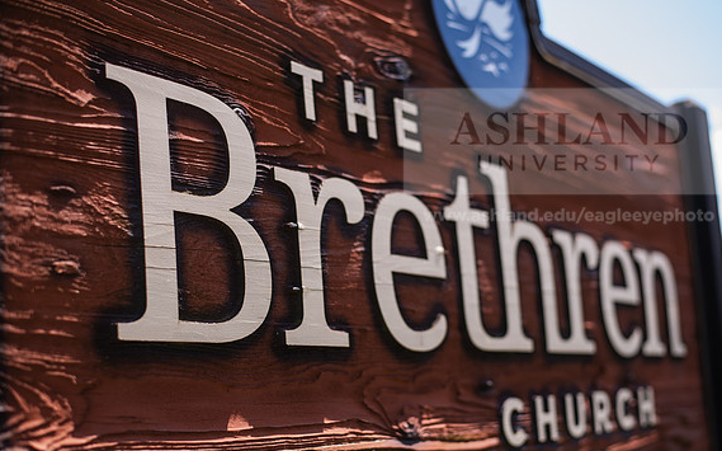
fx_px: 1023
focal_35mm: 52
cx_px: 365
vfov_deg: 24.8
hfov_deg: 38.9
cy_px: 242
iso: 31
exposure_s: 1/250
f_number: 2.5
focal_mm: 50
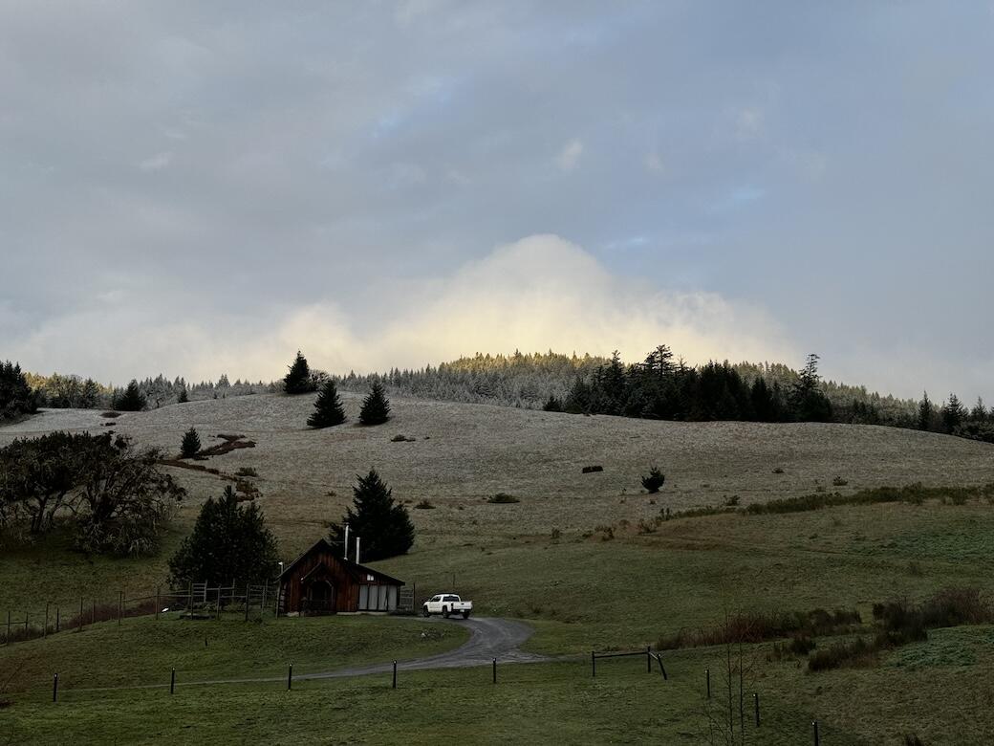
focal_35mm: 48
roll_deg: -2.0
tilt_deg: +10.0
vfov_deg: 30.3
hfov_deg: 39.7
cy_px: 373
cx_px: 497
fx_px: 1378
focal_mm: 6.86
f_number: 1.78
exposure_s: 1/544
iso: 64
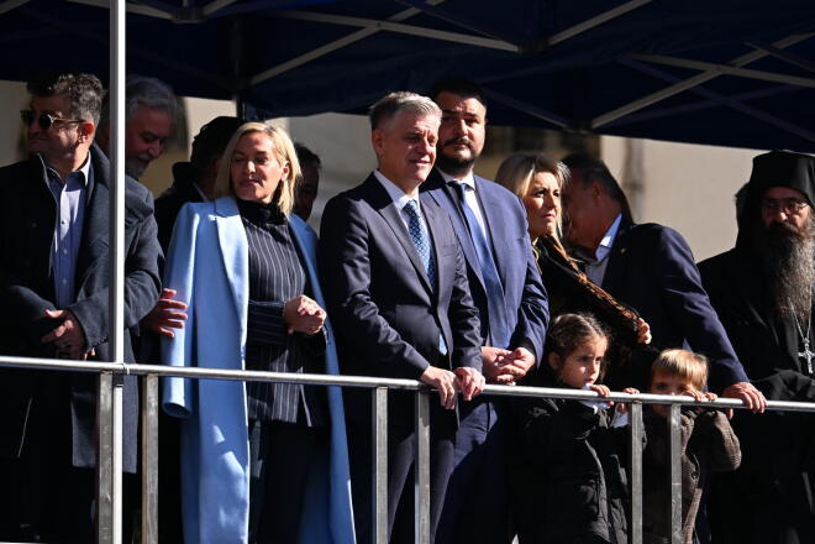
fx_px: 5659
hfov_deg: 8.2
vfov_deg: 5.5
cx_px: 408
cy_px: 272
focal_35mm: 250
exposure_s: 1/4000
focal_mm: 250
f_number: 5.6
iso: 1250
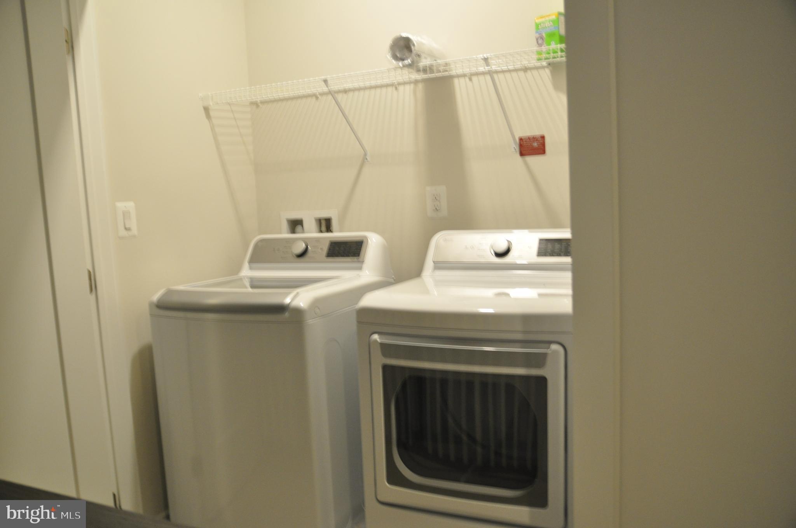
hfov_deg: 64.6
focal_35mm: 28
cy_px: 264
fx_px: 629
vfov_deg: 45.6
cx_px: 398
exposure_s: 1/50
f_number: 3.5
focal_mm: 19
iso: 800
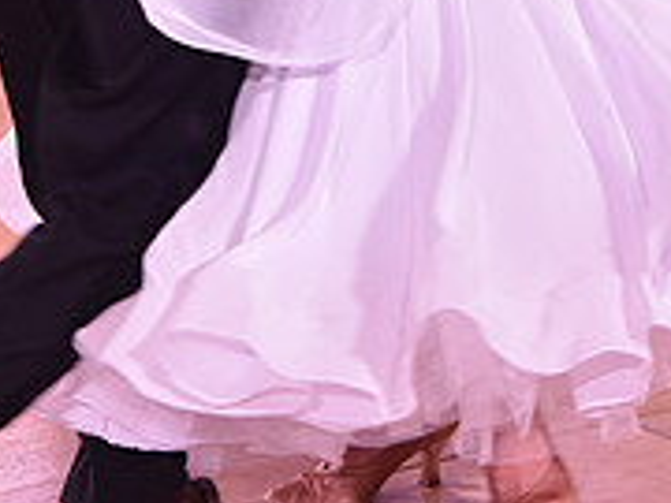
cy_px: -376
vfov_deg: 7.1
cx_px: 419
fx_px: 3954
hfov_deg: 9.7
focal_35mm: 204
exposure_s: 1/250
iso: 1250
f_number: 4.5
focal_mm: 66
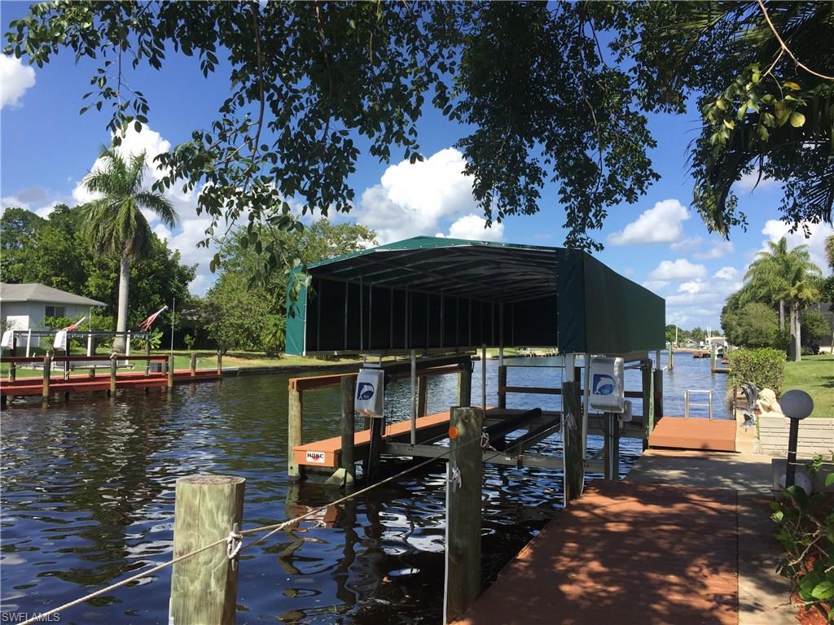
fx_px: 699
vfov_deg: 48.2
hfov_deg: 61.7
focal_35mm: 29
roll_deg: -2.2
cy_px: 312
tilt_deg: +1.3
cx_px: 417
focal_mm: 4.15
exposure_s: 1/1721
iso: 32
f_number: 2.2
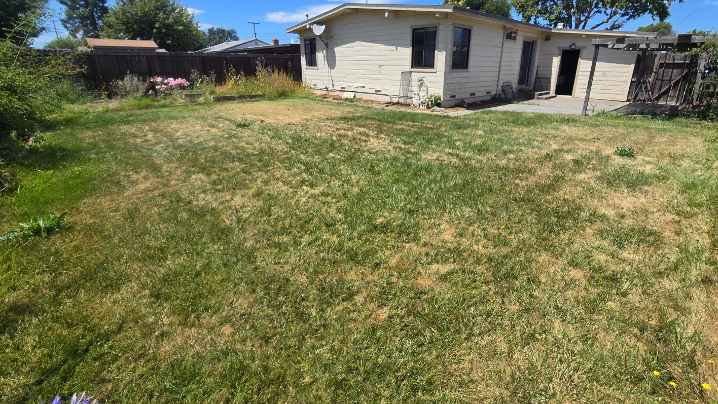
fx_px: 286
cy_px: 168
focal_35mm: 15
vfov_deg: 70.0
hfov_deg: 102.9
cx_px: 376
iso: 50
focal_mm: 2.2
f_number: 2.2
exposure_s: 1/2240
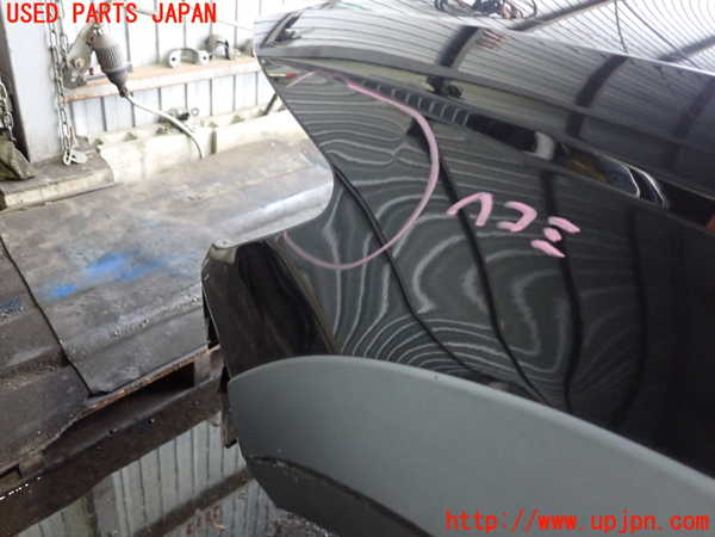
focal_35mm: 30
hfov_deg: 60.0
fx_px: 620
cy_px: 268
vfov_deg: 46.8
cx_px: 358
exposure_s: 1/30
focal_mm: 5.4
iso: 640
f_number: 2.3
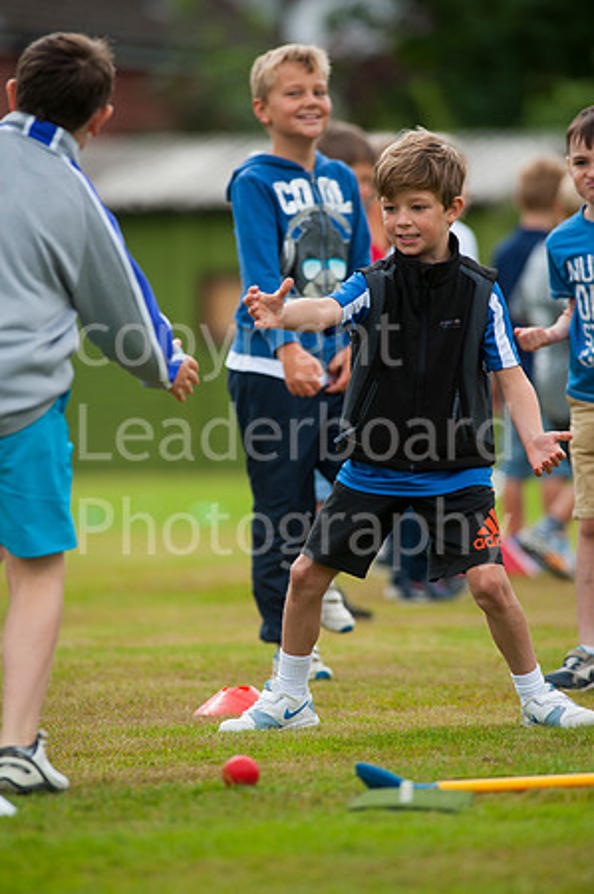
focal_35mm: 300
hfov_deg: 4.6
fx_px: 7442
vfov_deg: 6.9
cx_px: 297
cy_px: 447
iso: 400
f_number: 5.6
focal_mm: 300
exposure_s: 1/1250
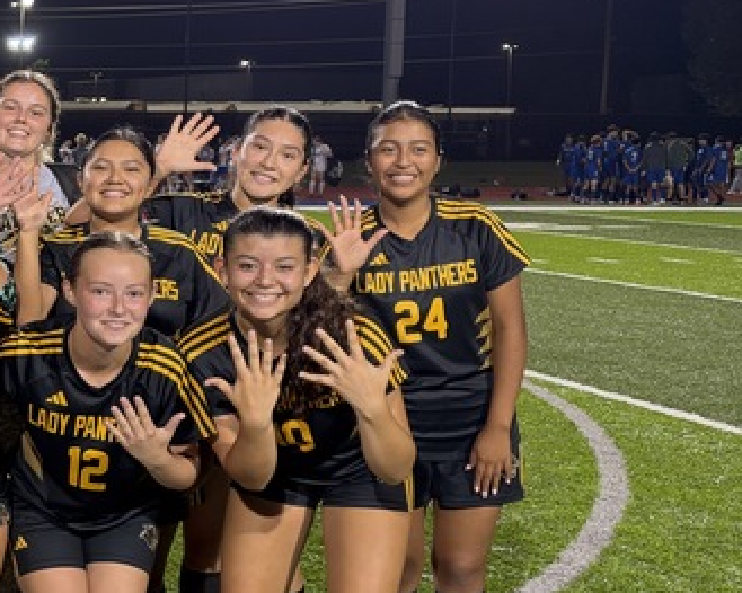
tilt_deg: -4.4
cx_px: -300
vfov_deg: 21.0
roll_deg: -0.3
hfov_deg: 22.4
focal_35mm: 73
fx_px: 1603
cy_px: 291
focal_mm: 6.93
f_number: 1.48
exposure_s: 1/120
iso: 160
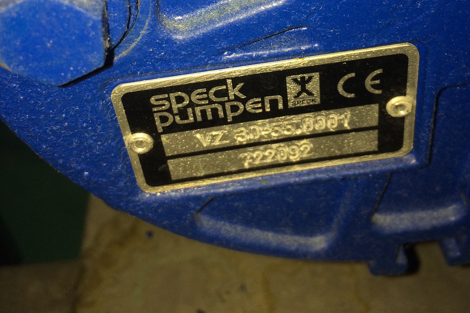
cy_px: 12
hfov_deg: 46.4
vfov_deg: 30.0
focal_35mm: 42
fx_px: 548
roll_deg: +6.2
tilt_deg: -34.8
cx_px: 244
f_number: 2.2
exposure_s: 1/194
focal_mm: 4.15
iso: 32
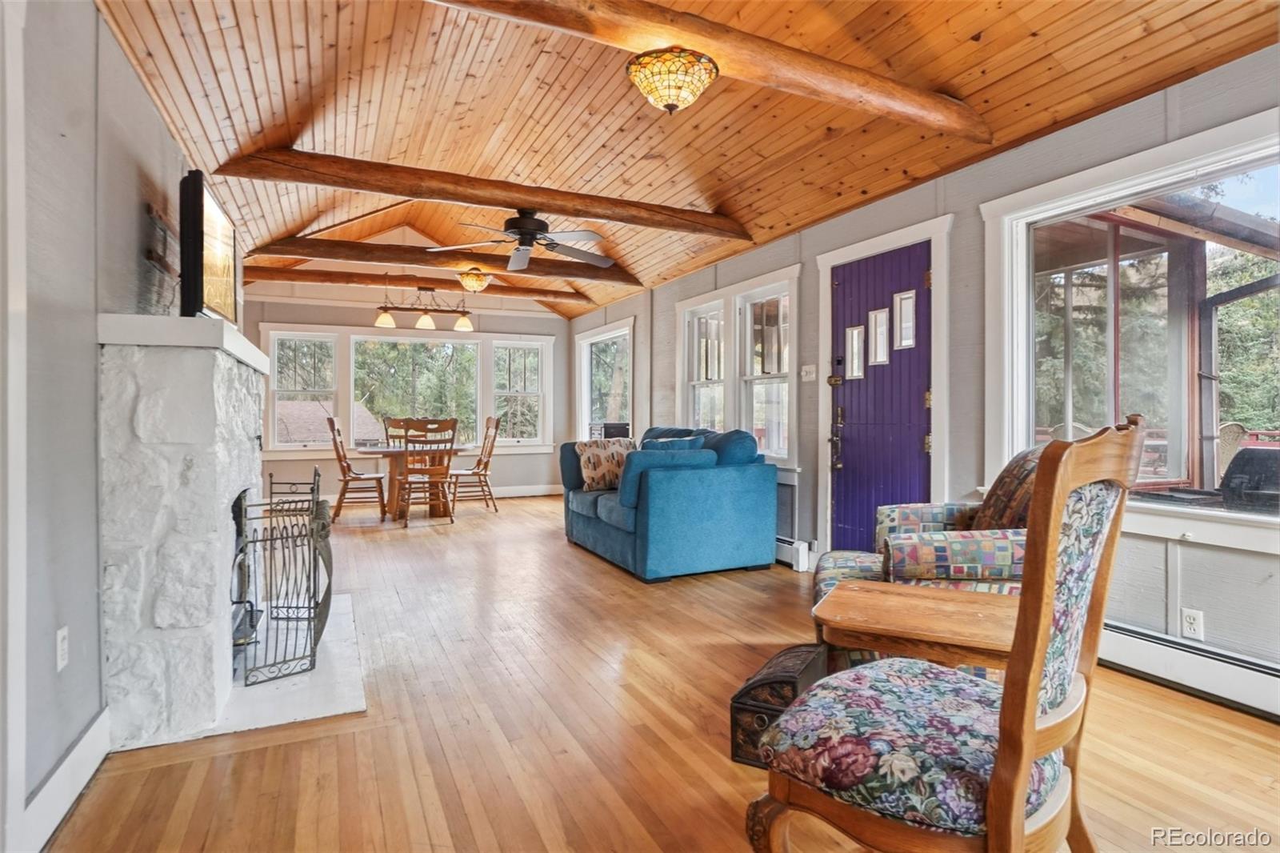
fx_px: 640
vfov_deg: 67.4
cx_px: 640
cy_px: 426
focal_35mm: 18
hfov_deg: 90.0
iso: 400
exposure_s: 1/6
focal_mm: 12
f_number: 8
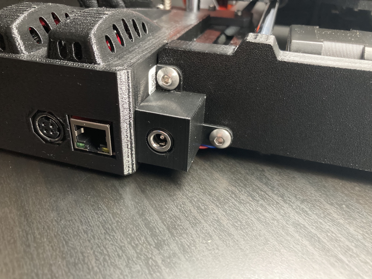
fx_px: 301
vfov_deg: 49.7
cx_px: 186
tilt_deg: -31.1
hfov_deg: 63.4
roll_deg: -2.6
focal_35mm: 28
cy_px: 140
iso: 640
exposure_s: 1/30
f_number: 1.8
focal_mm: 3.99
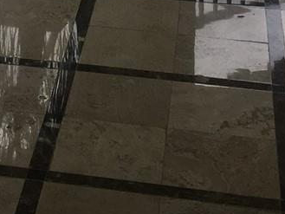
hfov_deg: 13.7
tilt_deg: -9.0
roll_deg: -1.3
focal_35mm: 141
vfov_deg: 9.6
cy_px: -267
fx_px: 1161
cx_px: -16
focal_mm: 4.15
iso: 25
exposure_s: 1/549
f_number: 2.2
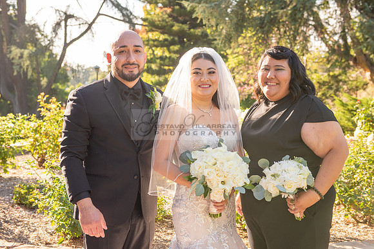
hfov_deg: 35.6
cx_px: 187
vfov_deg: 24.2
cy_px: 124
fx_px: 582
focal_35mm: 56
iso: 200
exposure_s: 1/250
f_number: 5.6
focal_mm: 56
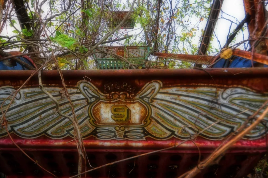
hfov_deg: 83.9
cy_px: 61
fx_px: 149
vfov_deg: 60.5
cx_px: 123
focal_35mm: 20
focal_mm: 10
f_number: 5.6
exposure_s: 1/15
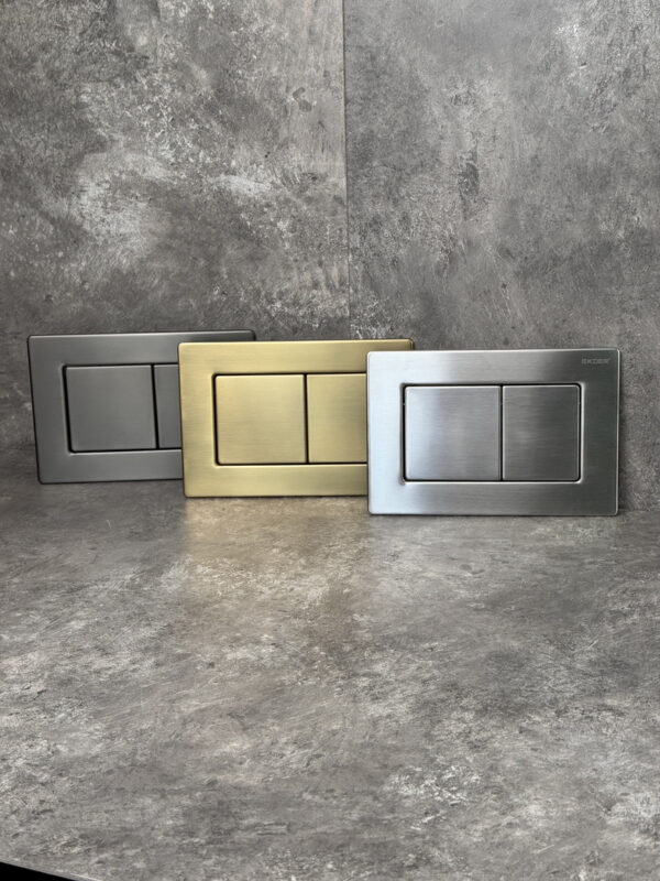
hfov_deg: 30.3
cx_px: 330
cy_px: 440
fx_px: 1220
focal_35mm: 48
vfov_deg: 39.7
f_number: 1.78
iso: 64
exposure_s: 1/474
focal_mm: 6.76
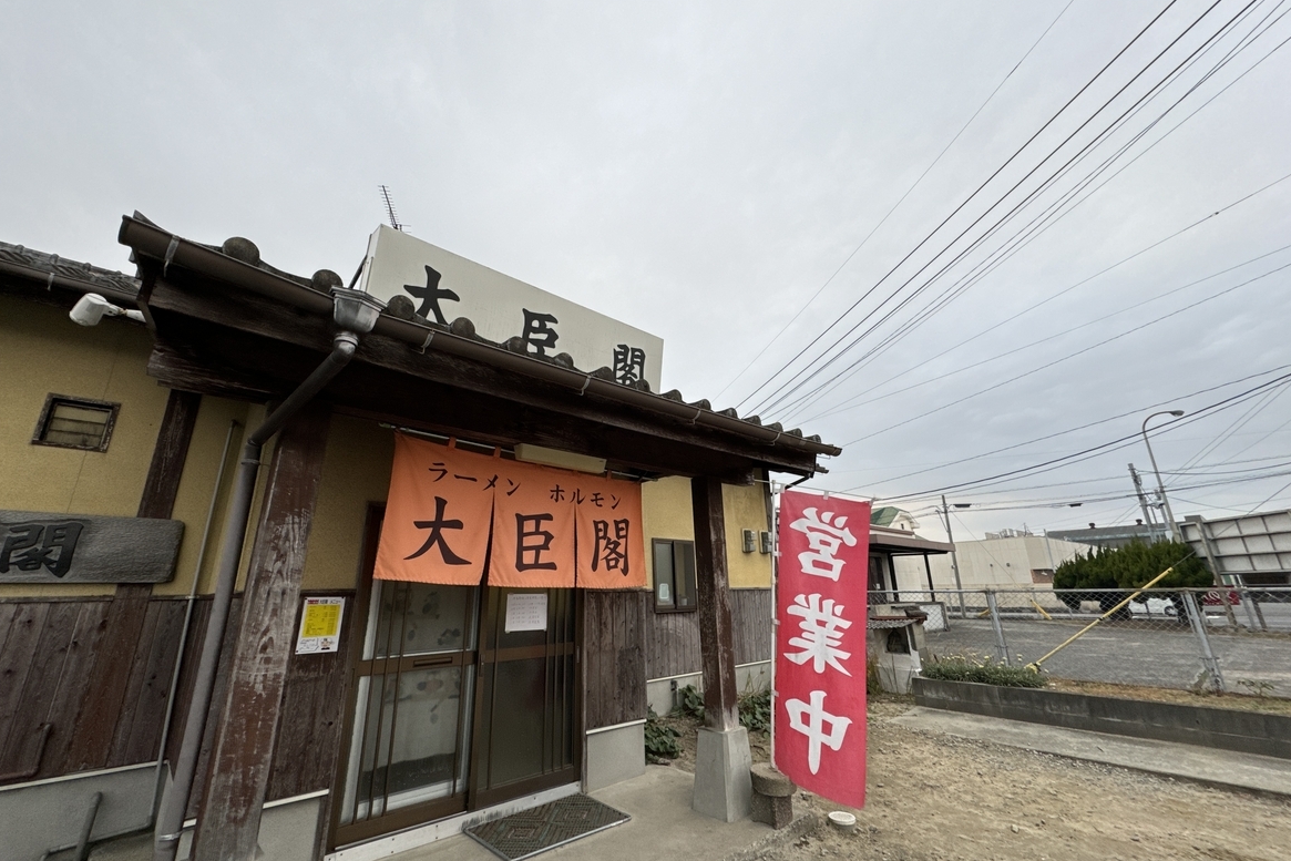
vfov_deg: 77.3
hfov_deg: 100.4
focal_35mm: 15
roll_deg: +1.2
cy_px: 416
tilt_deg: +18.1
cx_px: 631
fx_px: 538
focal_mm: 2.22
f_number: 2.2
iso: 64
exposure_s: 1/99
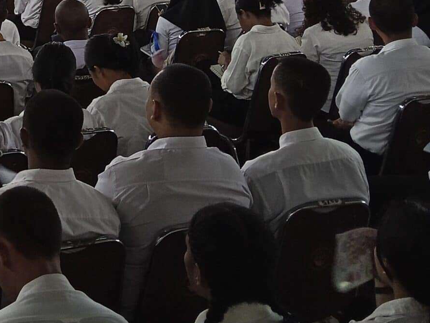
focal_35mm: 78
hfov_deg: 23.2
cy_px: -126
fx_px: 969
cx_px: -67
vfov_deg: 17.4
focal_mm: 3.98
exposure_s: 1/50
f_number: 1.8
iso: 400
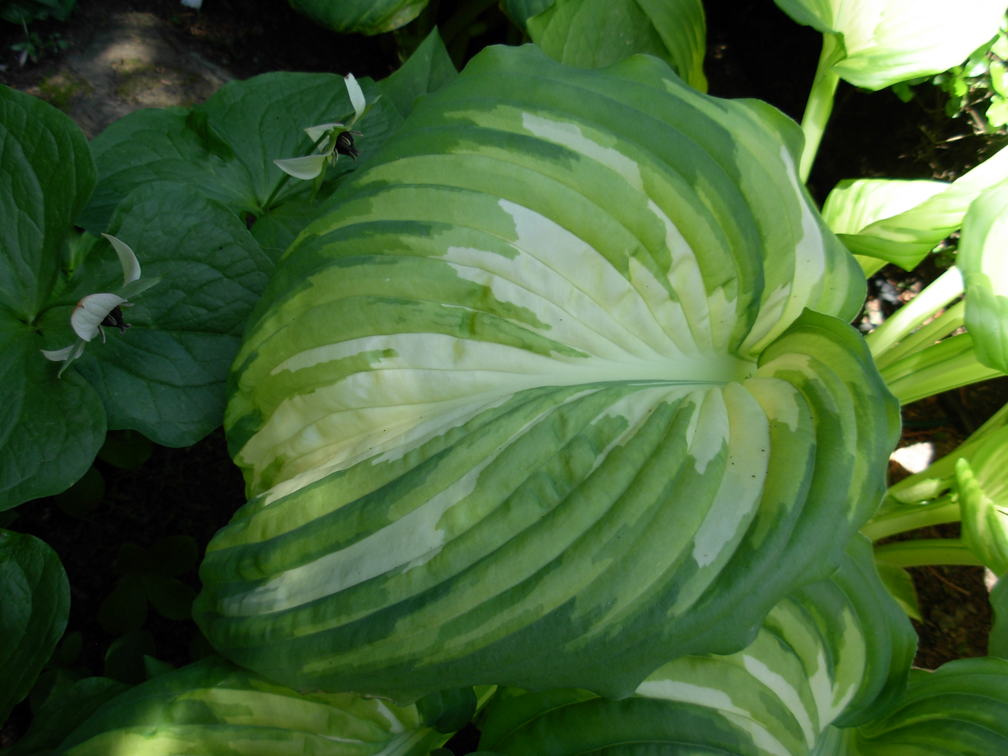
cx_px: 504
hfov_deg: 49.0
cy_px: 378
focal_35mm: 38
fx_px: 1107
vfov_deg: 37.7
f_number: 2.9
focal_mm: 6.3
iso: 79
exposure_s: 1/121
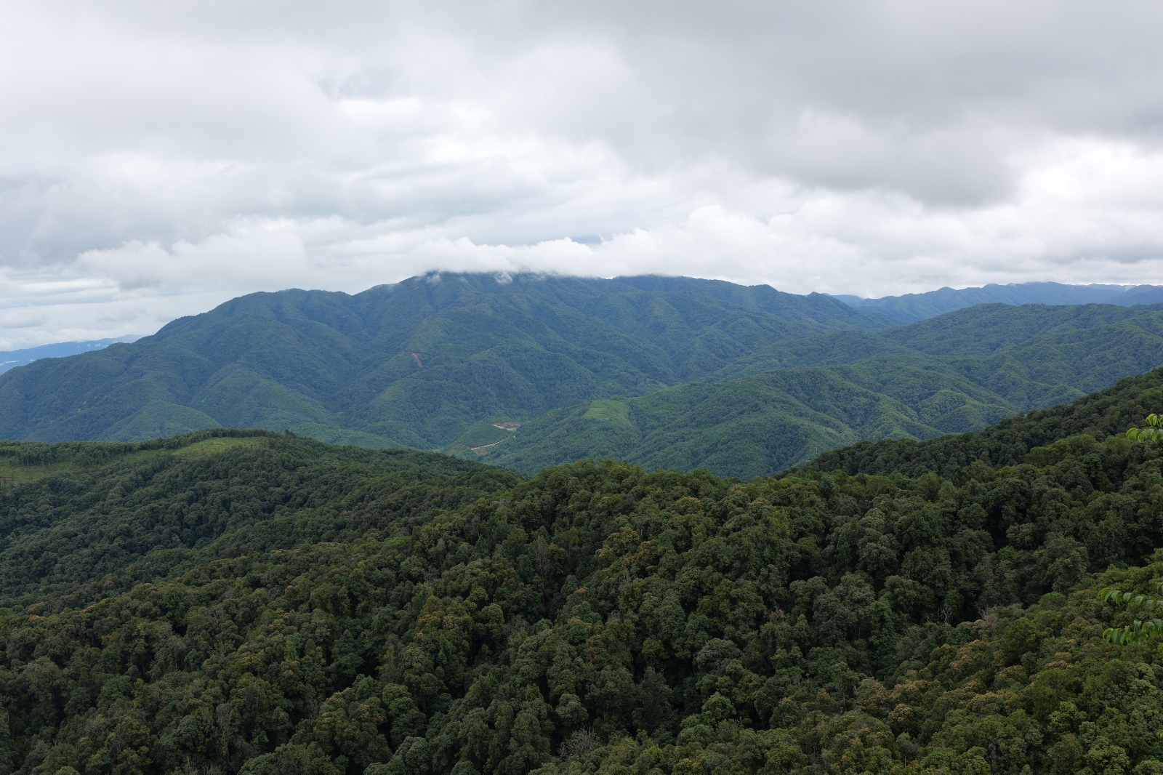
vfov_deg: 37.8
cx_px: 582
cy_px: 388
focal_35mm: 35
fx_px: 1130
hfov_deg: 54.4
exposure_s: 1/100
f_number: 9
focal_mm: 35
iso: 100
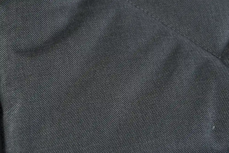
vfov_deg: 19.5
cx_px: 114
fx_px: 446
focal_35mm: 70
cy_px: 76
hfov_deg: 28.8
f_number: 10
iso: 320
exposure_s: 1/125
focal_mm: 70
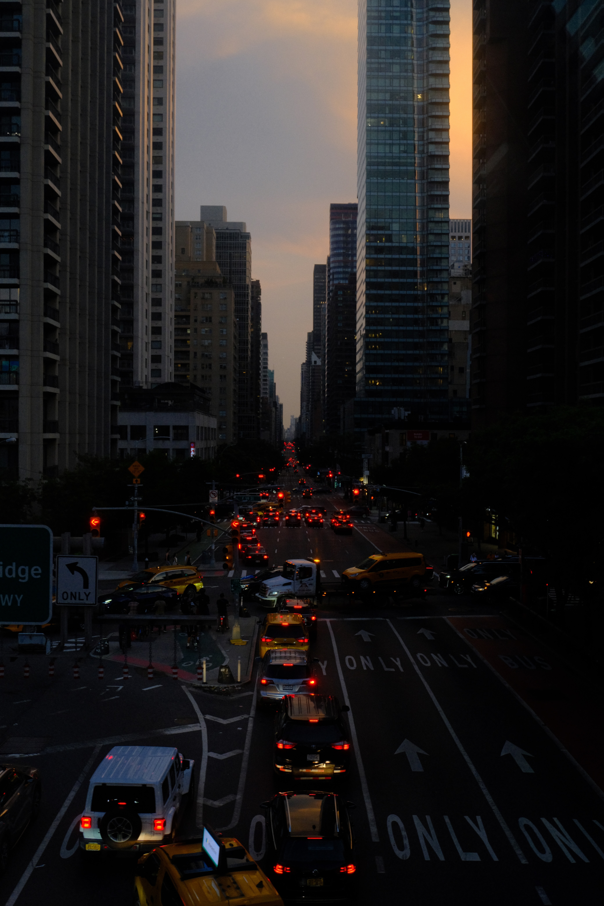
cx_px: 302
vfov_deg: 51.9
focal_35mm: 37
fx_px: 931
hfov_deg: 35.9
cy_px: 453
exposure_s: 1/105
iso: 800
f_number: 5.6
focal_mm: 24.9
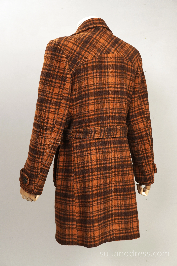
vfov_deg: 41.1
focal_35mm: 48
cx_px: 88
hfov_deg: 28.1
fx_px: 354
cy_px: 133
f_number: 4.5
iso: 400
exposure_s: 1/80
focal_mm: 32
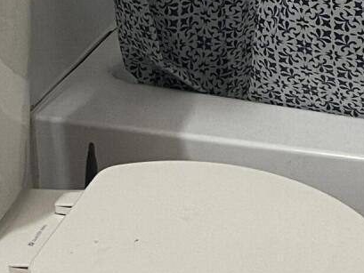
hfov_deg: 15.5
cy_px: -343
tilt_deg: -8.0
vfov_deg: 10.4
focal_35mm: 127
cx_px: 211
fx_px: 1336
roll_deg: +2.3
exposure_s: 1/60
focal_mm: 5.7
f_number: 1.5
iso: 320
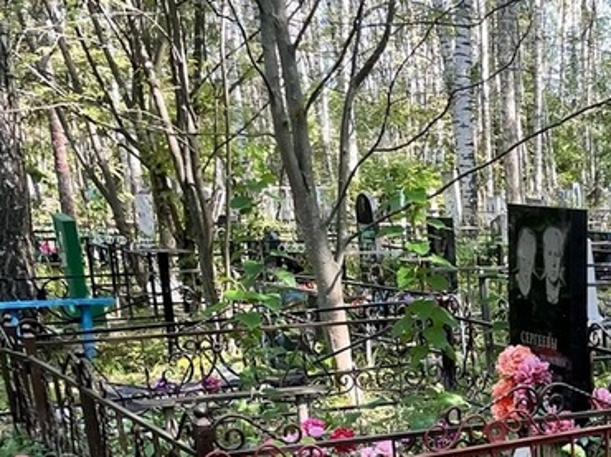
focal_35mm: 72
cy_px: 612
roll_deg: -1.2
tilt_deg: -15.8
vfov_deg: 18.8
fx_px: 1270
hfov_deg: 24.5
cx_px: 735
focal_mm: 4.2
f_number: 1.6
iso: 64
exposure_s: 1/121
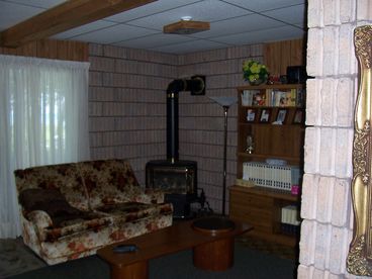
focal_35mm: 34
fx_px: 365
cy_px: 140
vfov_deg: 41.8
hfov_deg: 54.0
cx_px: 186
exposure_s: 1/60
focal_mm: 5.6
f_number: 2.7
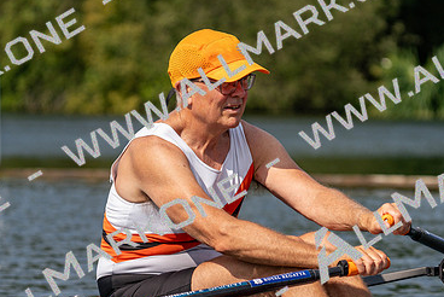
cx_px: 211
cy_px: 170
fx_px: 3888
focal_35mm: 315
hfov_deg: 6.5
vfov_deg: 4.4
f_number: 5.6
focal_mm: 200
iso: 160
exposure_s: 1/1600
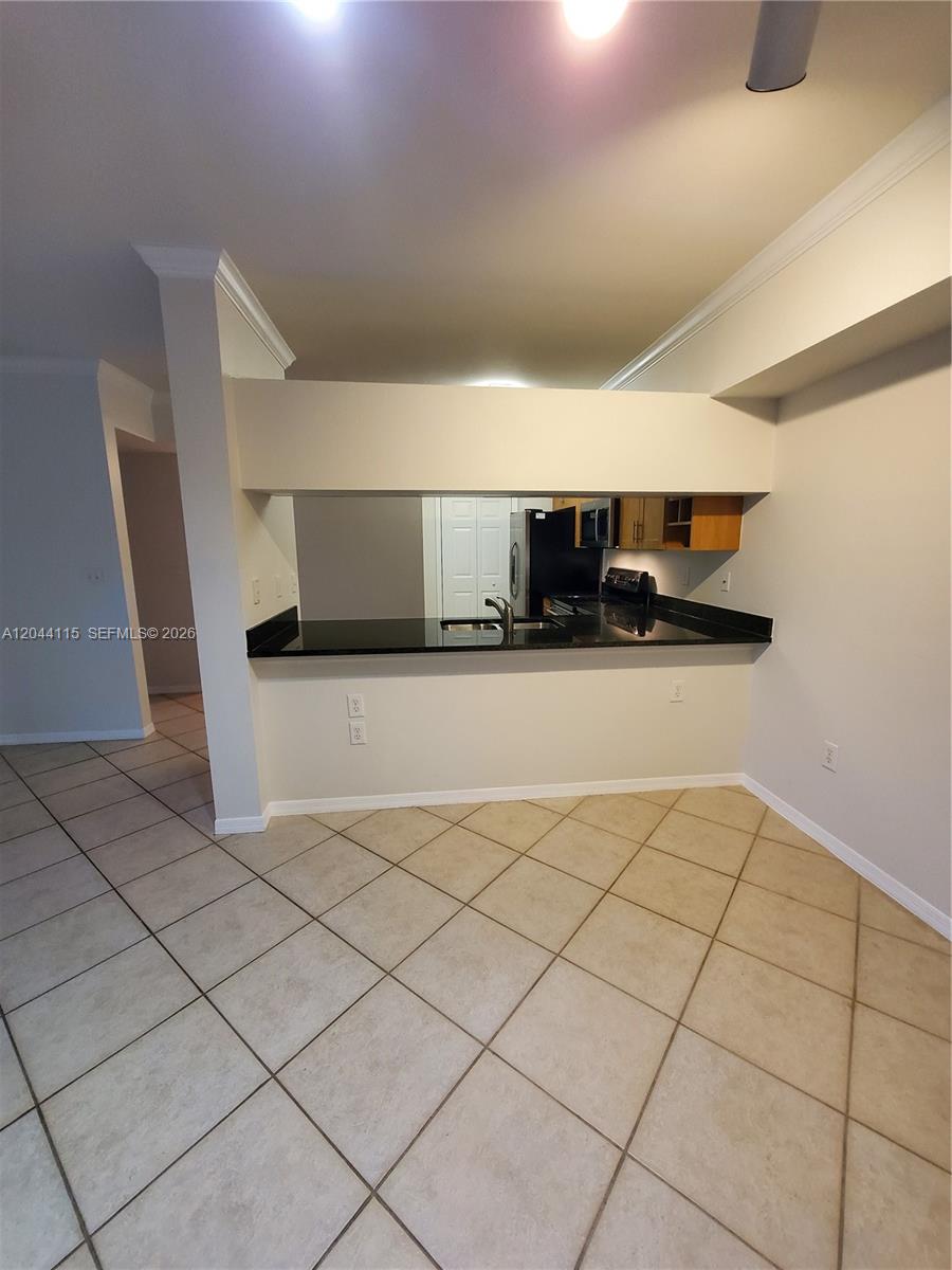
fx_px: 477
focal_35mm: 13
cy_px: 635
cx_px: 476
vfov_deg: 106.2
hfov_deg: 89.9
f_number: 2.2
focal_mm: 1.8
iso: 500
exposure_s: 1/39
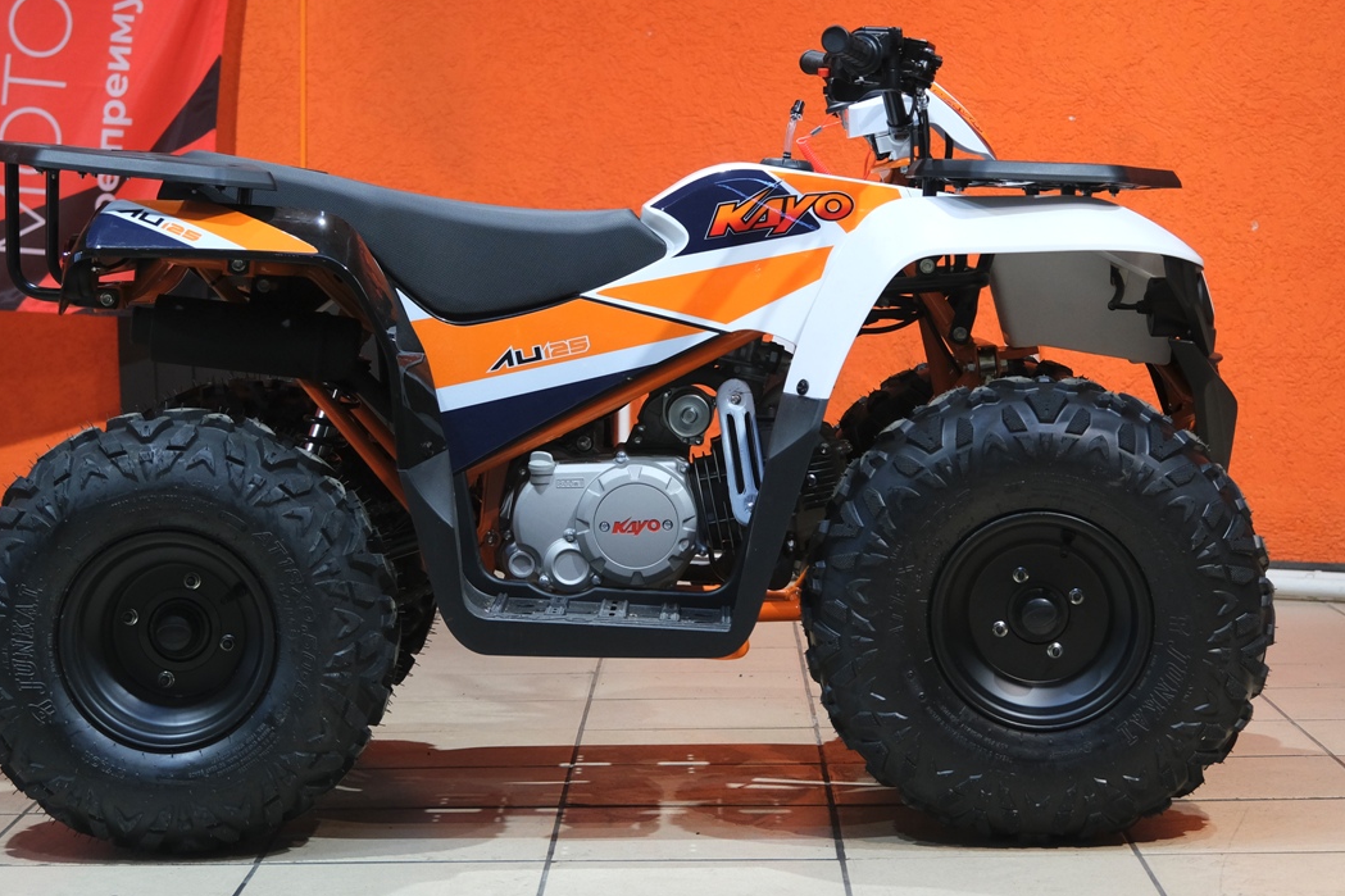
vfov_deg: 15.1
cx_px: 589
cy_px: 233
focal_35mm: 90
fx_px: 3362
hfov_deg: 22.6
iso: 1250
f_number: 4
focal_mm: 39.3
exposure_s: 1/100
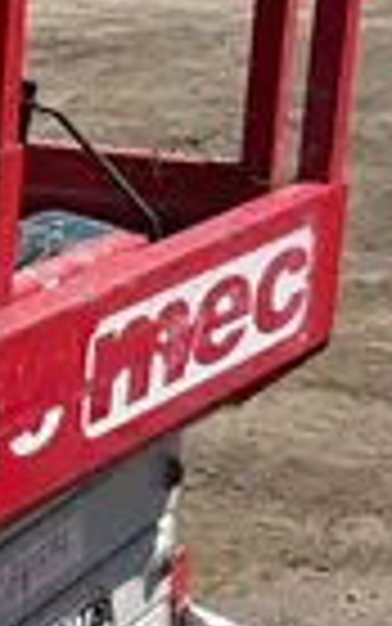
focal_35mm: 145
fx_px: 2476
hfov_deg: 8.2
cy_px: 466
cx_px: -595
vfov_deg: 14.4
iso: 50
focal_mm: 5.1
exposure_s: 1/3135
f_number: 1.6
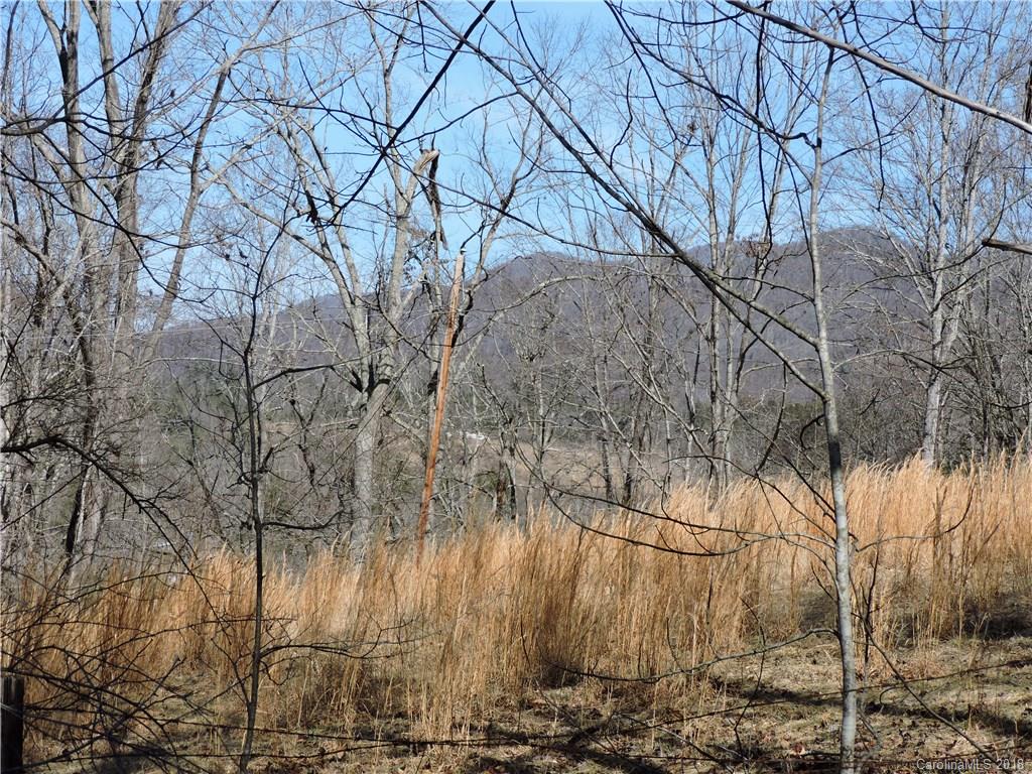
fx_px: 2683
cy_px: 387
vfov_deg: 16.4
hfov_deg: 21.8
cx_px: 516
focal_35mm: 90
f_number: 4.1
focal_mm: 16.1
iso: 100
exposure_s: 1/640
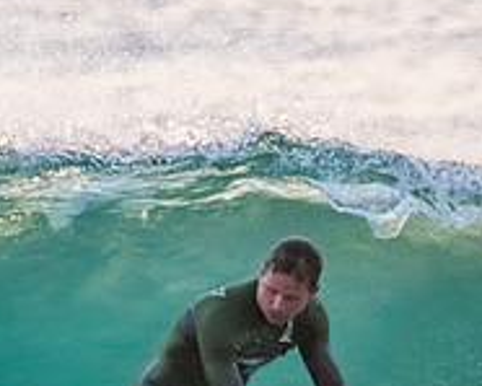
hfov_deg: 0.8
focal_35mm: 2344
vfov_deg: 0.7
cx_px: 127
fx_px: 33455
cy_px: 429
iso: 8000
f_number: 11
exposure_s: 1/1250
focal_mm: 800
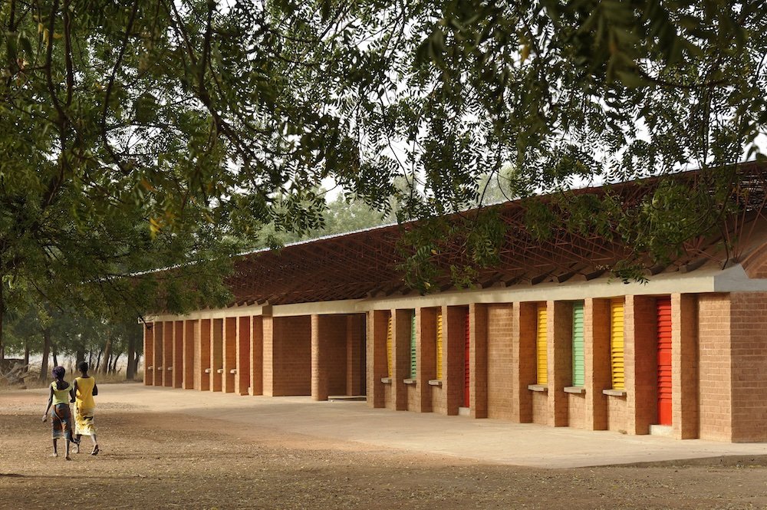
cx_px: 384
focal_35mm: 70
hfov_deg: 28.9
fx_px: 1490
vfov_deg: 19.4
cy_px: 255
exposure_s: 1/250
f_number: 8
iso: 320
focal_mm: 70
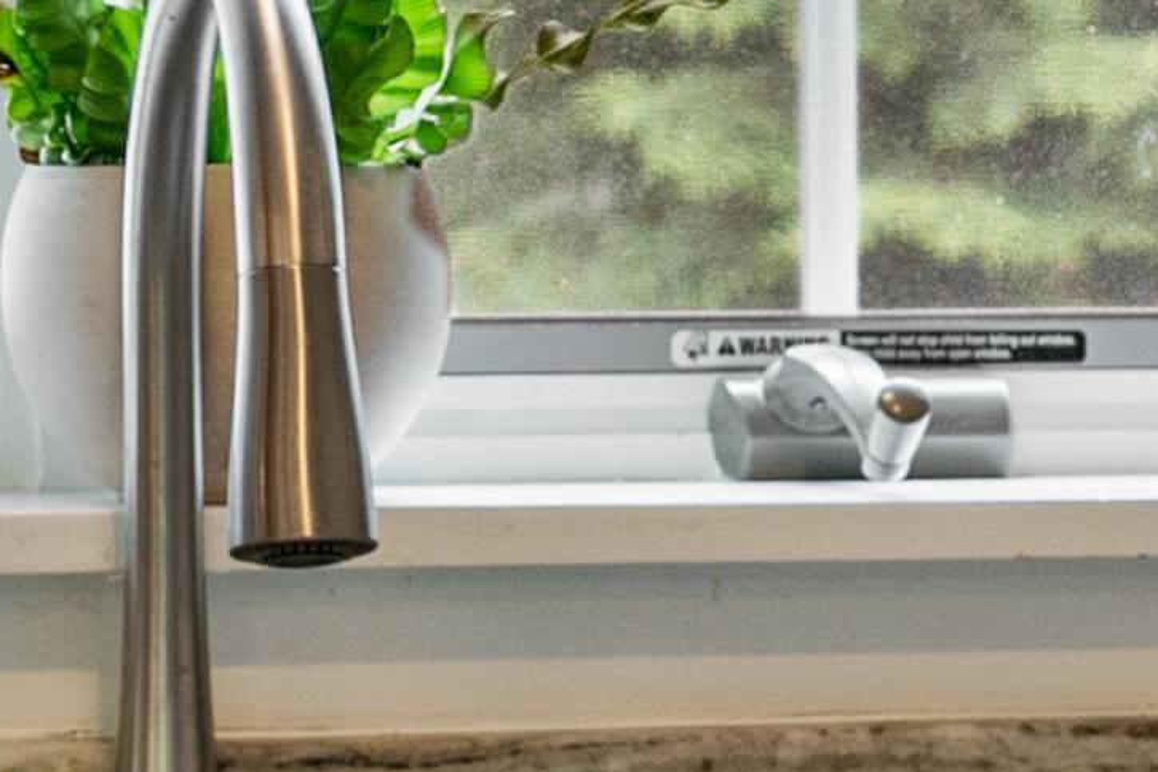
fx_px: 7332
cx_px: 141
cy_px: -153
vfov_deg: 6.0
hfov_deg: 9.0
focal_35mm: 228
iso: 400
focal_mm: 28
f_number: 3.5
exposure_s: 1/30
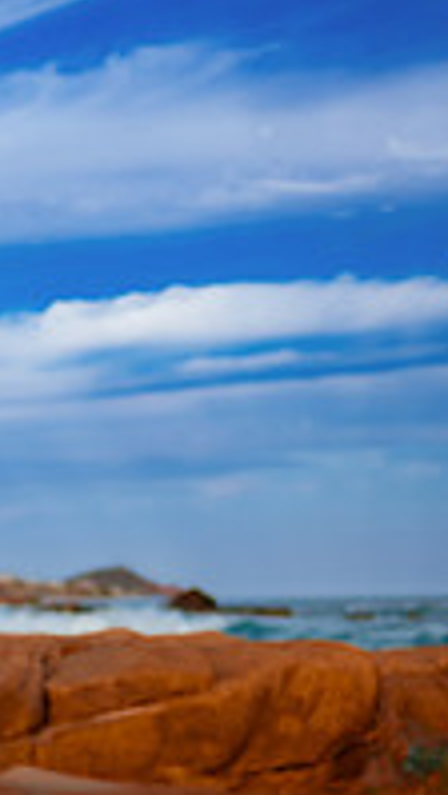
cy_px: 663
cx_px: -112
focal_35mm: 83
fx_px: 1752
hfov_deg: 14.1
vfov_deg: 25.1
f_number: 1.4
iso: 320
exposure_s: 1/8000
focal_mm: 35
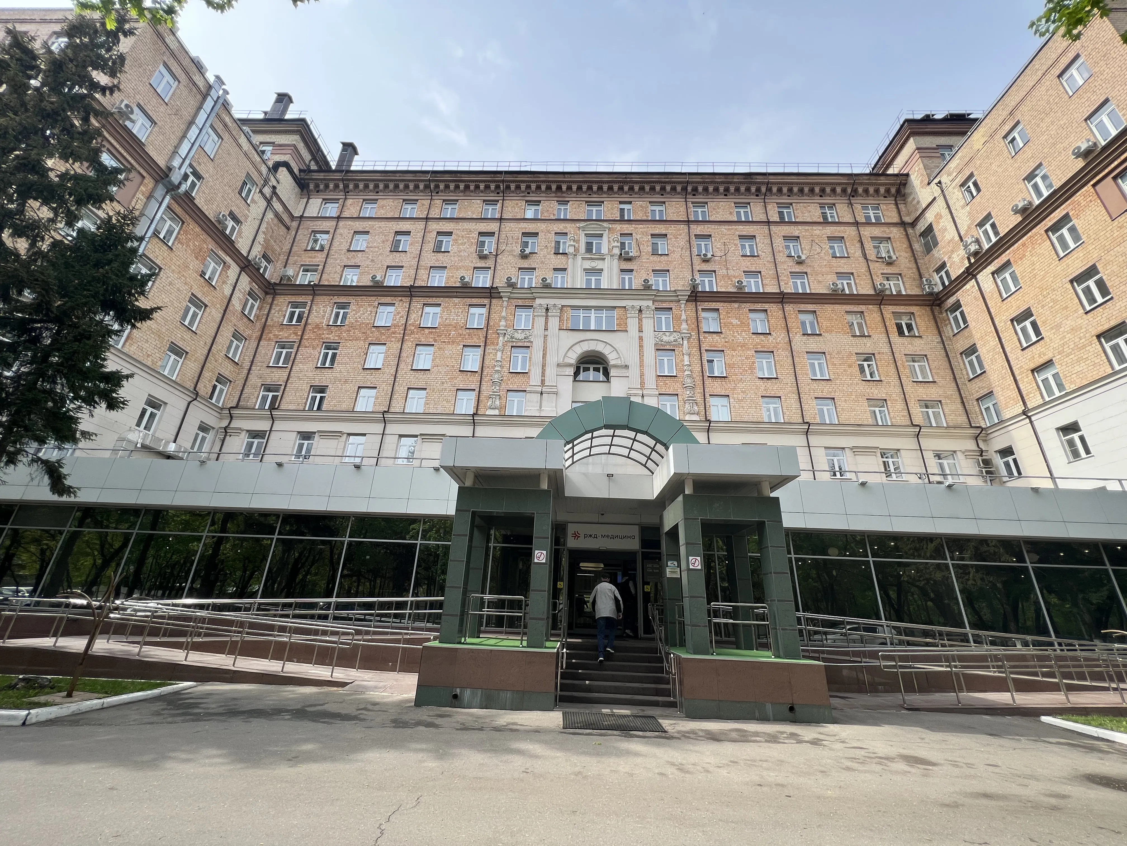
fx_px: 423
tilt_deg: +23.4
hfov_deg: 106.2
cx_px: 564
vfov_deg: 89.9
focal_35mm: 13
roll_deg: -2.8
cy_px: 423
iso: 32
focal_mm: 1.57
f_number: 1.8
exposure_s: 1/889
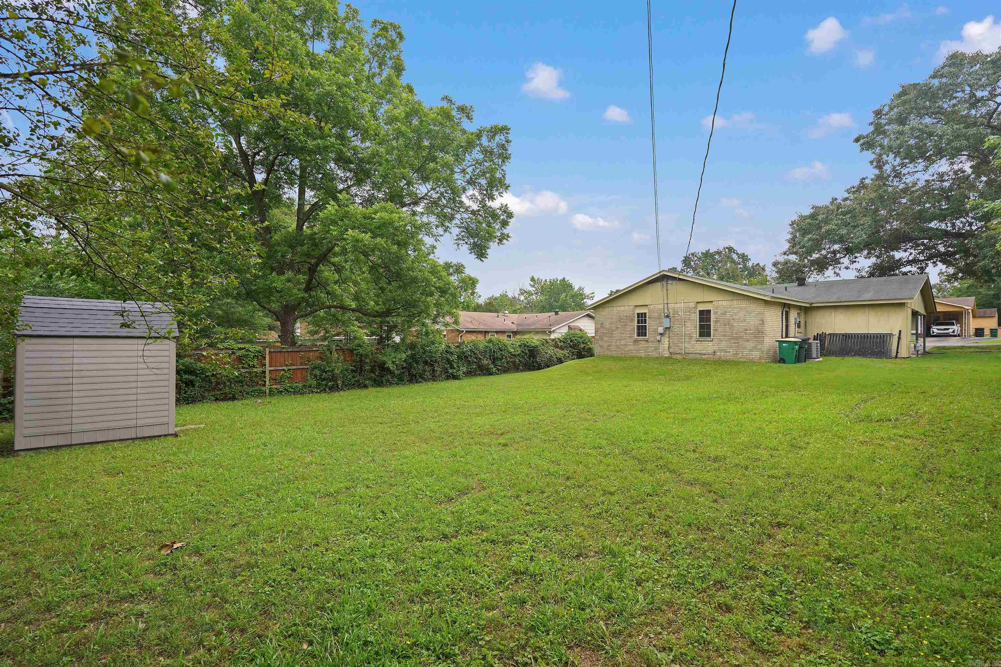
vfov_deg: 73.7
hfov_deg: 96.7
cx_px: 500
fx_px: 445
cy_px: 334
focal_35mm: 16
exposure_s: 1/50
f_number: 5
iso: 100
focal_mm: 16
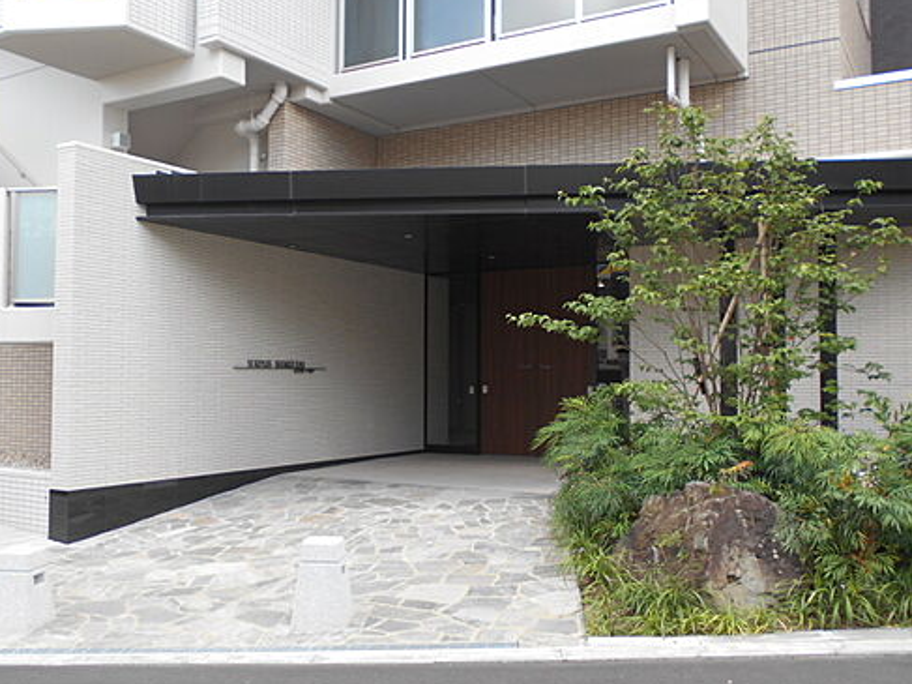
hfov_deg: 52.6
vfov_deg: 40.7
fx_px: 922
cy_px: 343
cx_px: 427
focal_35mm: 35
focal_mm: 5.1
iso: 80
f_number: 3.4
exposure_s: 1/125
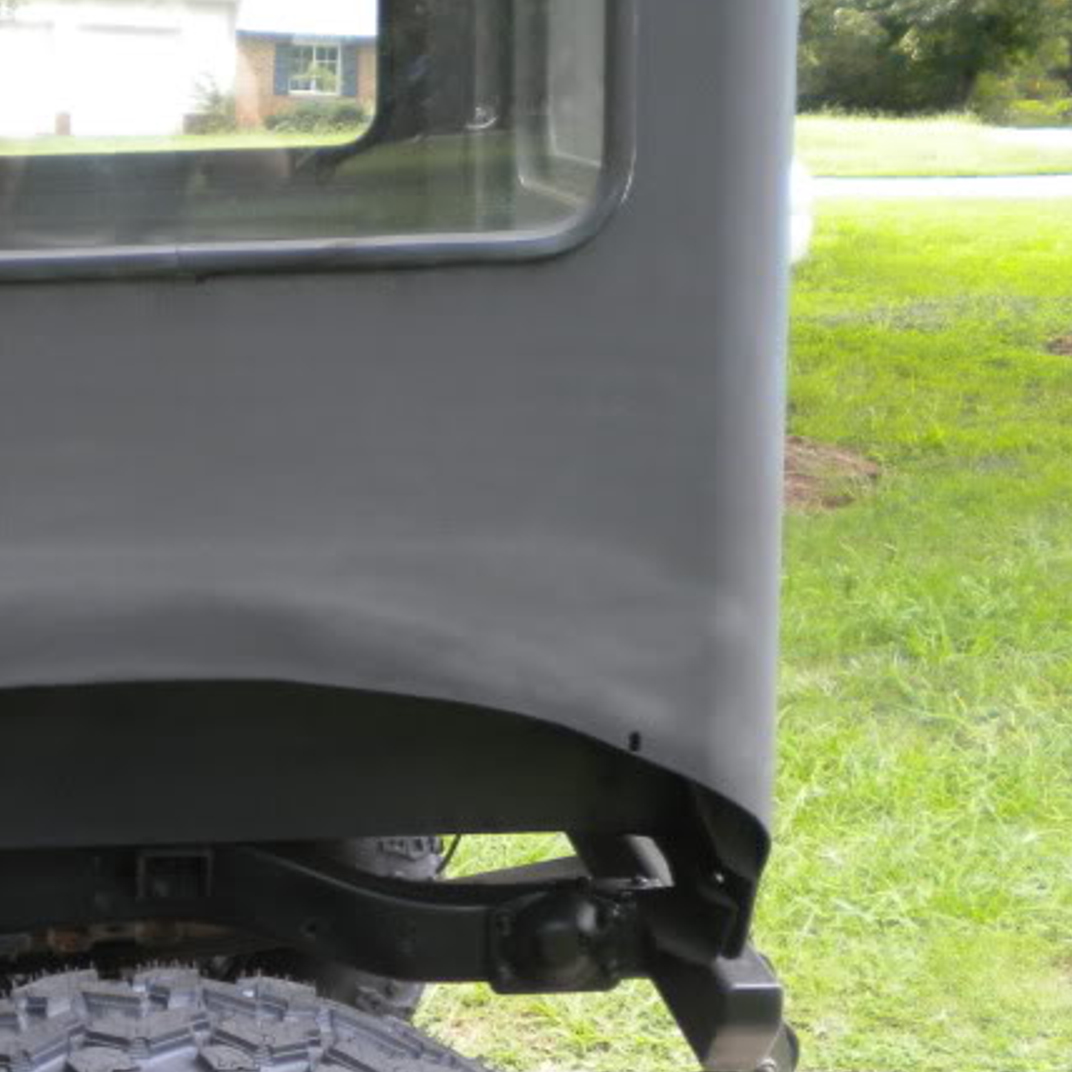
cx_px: 75
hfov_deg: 22.7
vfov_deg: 23.3
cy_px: 716
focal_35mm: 74
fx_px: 2593
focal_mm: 6.3
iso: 115
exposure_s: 1/57
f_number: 3.1
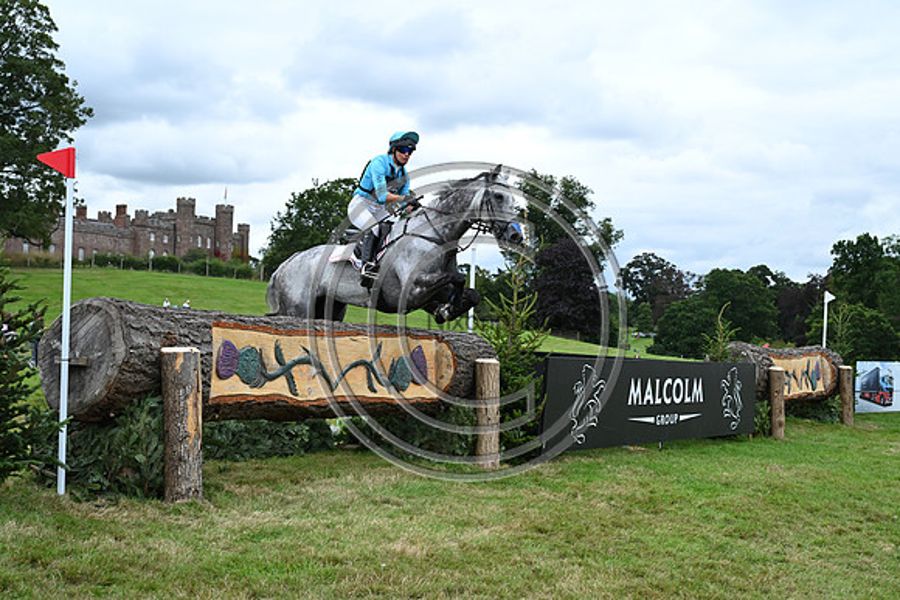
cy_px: 300
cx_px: 450
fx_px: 1250
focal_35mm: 50
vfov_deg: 27.0
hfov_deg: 39.6
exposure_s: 1/1250
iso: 800
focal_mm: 50
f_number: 5.6
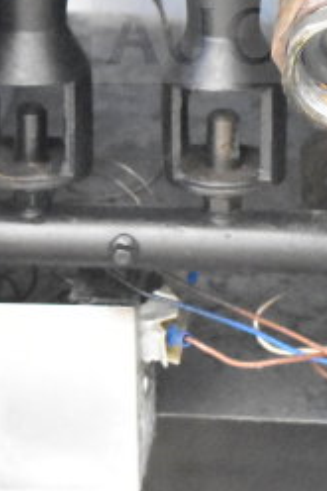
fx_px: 2645
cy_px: -74
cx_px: 313
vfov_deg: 10.5
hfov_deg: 7.1
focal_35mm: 194
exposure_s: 1/60
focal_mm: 35
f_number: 4.5
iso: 16000
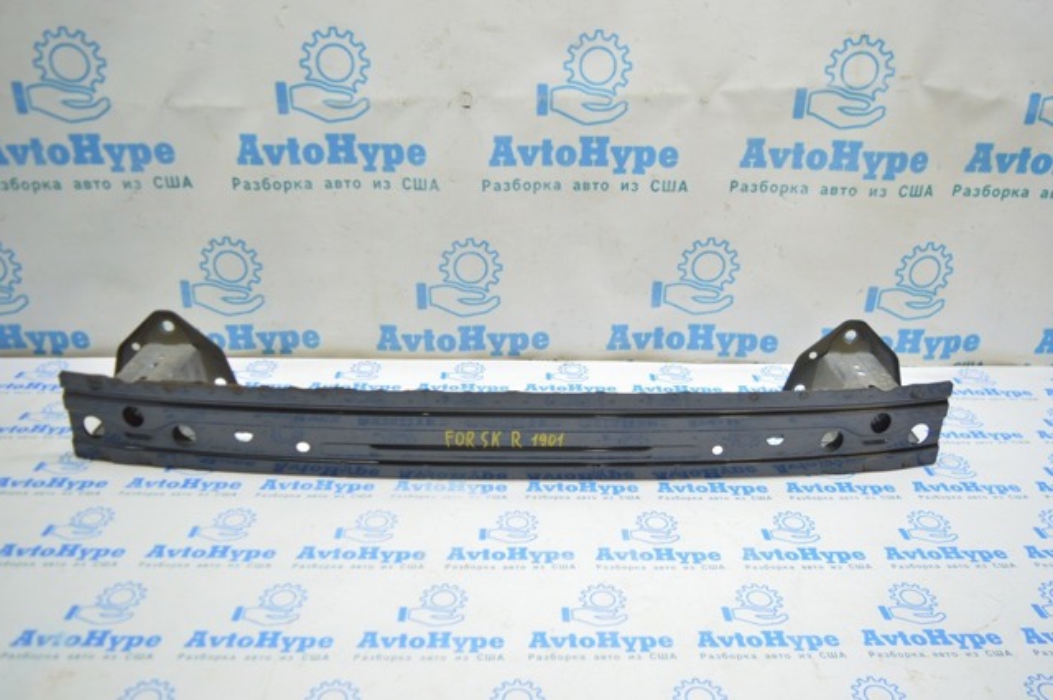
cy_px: 350
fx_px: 876
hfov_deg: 62.0
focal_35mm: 30
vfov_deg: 43.5
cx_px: 526
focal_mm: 20
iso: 400
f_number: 3.5
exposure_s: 1/40
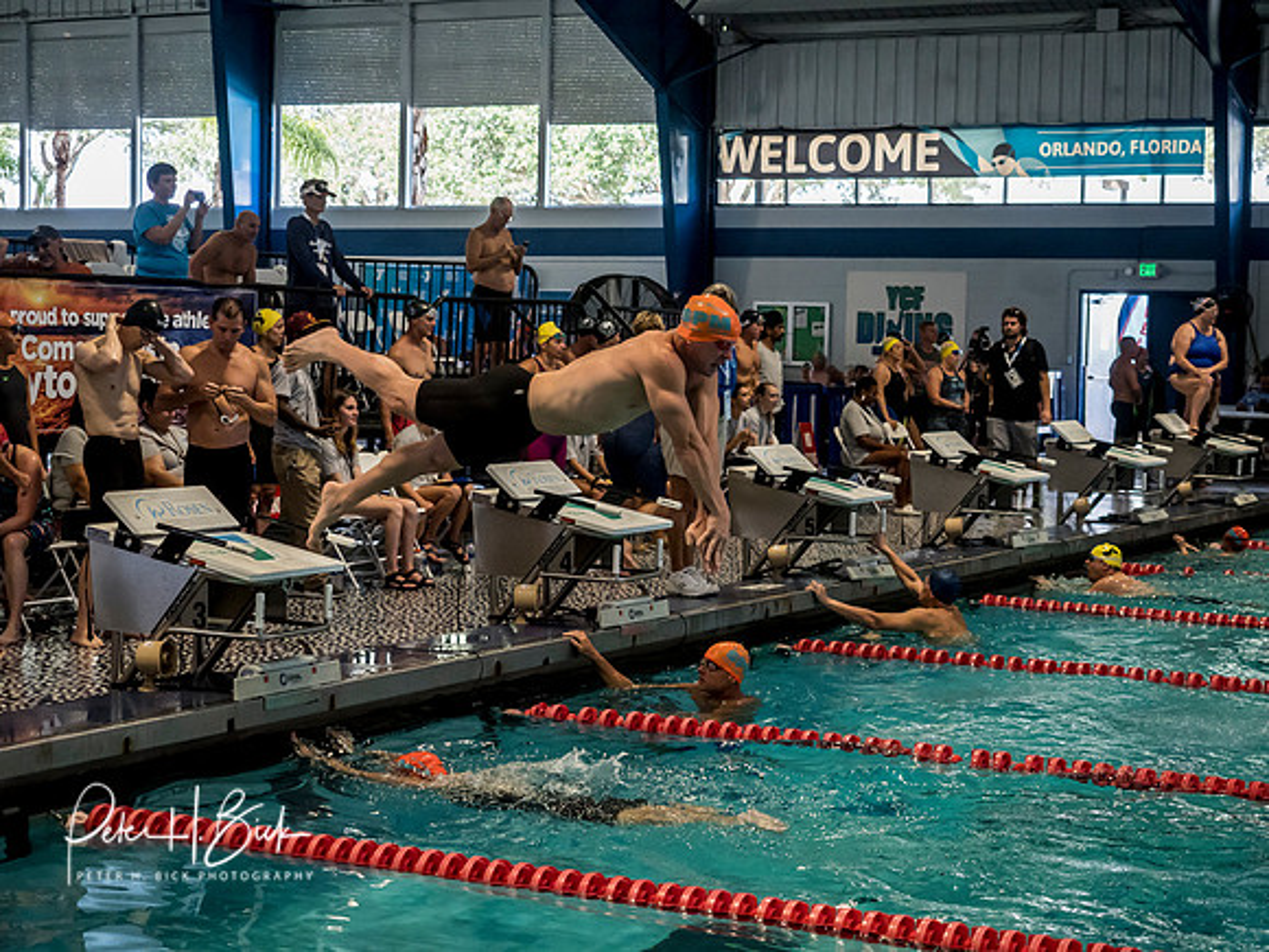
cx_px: 634
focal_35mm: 68
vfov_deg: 21.6
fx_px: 2493
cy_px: 476
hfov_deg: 28.6
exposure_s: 1/1000
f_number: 2.8
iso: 2500
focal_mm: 34
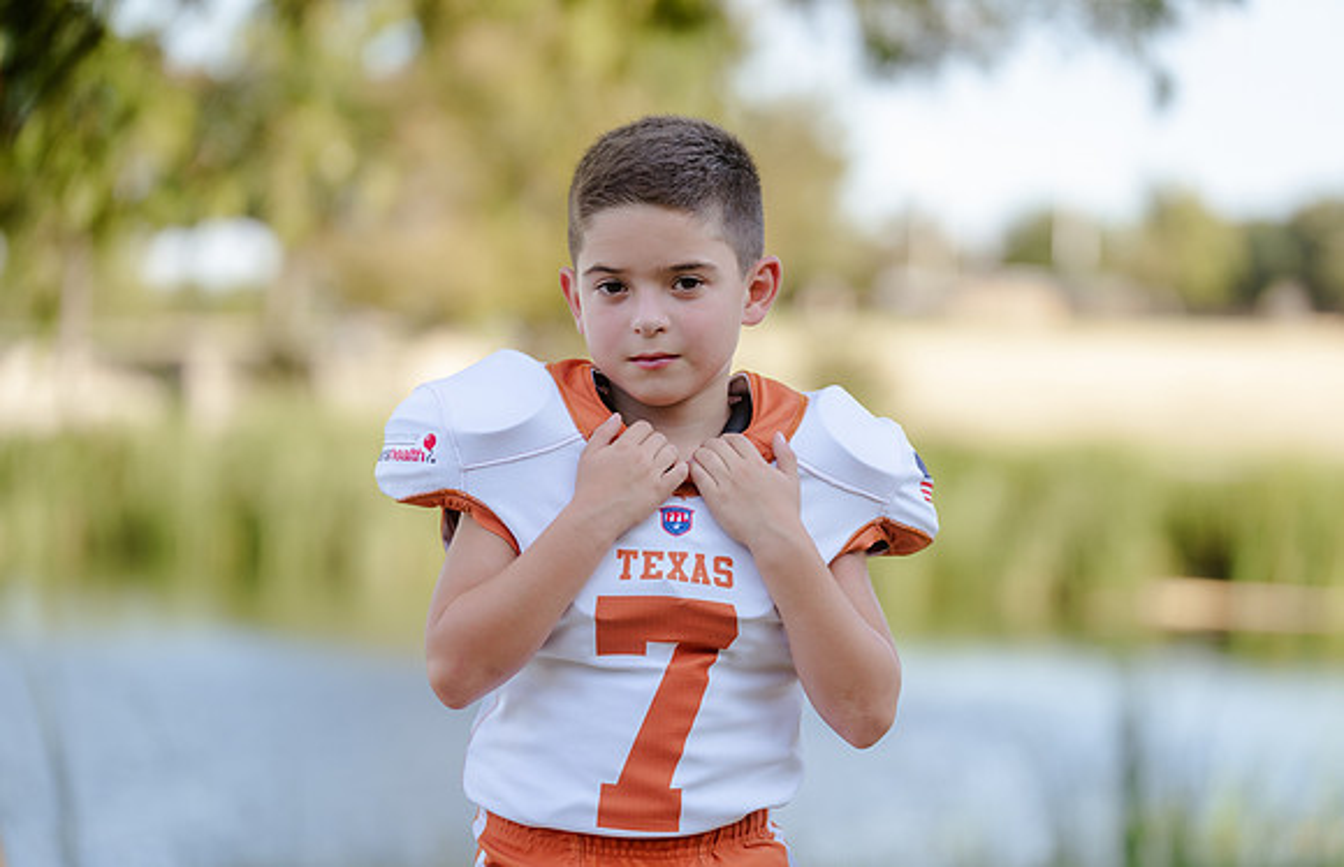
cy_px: 448
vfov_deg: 10.4
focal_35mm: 128
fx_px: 4740
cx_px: 672
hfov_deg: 16.1
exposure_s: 1/320
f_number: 3.2
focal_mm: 127
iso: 125
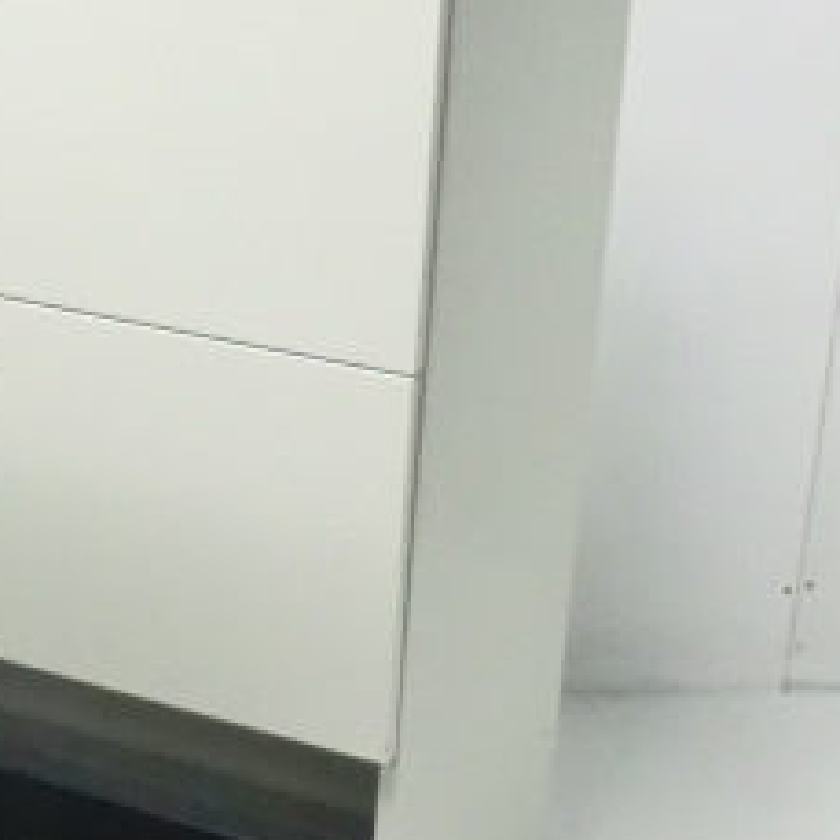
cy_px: 514
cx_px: -26
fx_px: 2581
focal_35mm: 94
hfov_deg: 18.0
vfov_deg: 18.5
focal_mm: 6.9
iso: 800
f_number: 3.9
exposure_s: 1/50
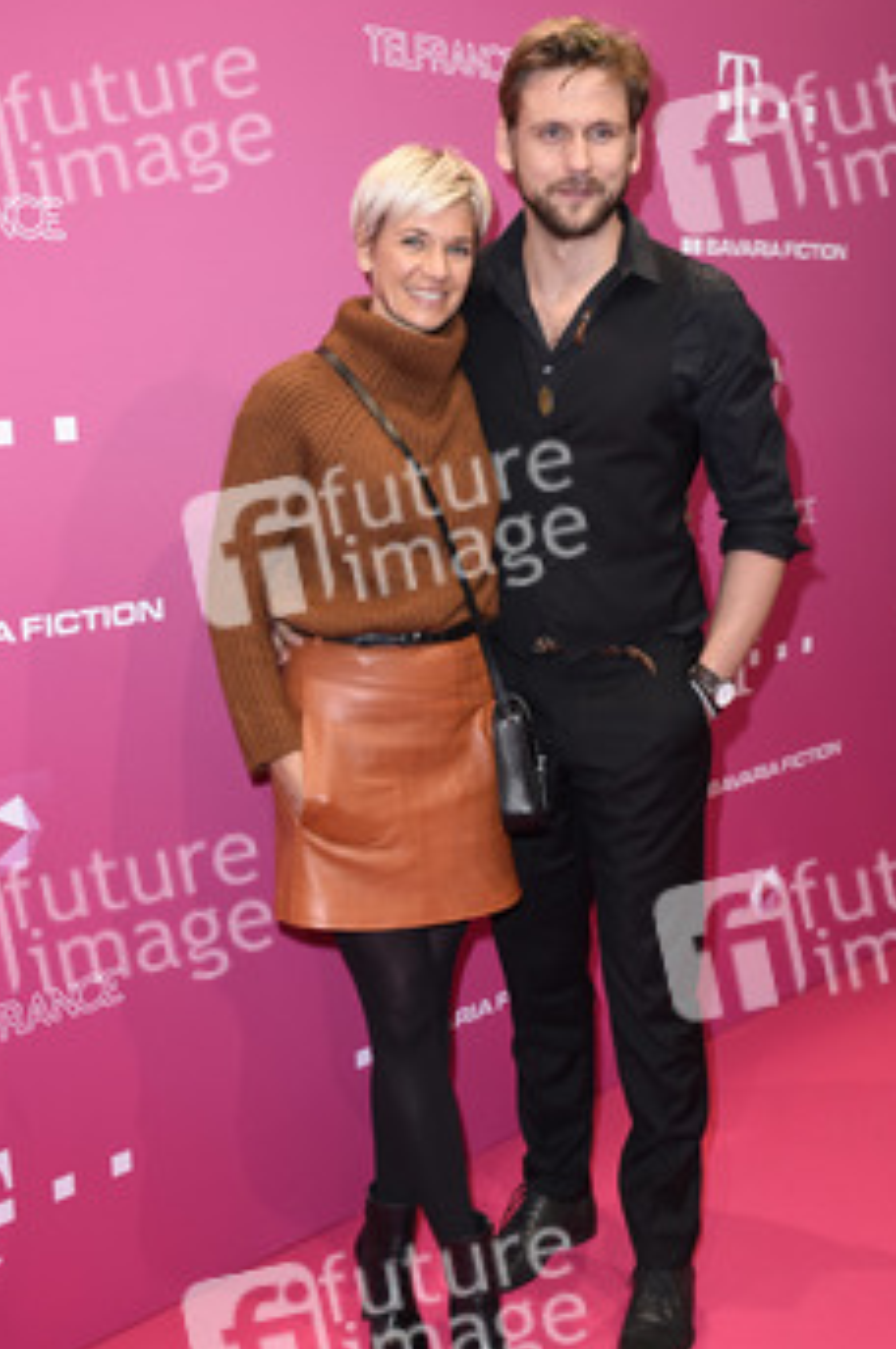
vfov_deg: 46.4
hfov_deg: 31.8
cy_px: 732
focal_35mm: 42
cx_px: 499
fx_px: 1571
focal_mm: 24
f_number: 6.3
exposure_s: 1/160
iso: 500
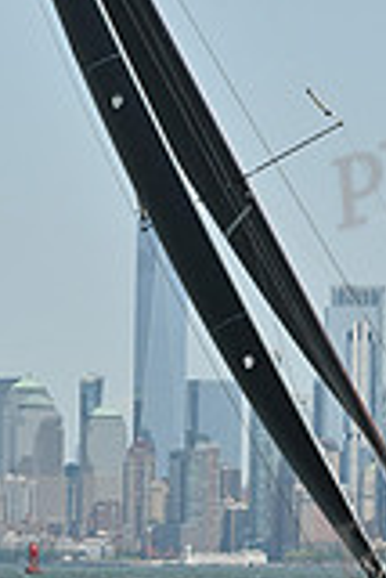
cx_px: 146
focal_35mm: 297
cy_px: 0
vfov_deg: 6.9
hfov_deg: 4.6
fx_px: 4766
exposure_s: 1/1250
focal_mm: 82
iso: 320
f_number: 9
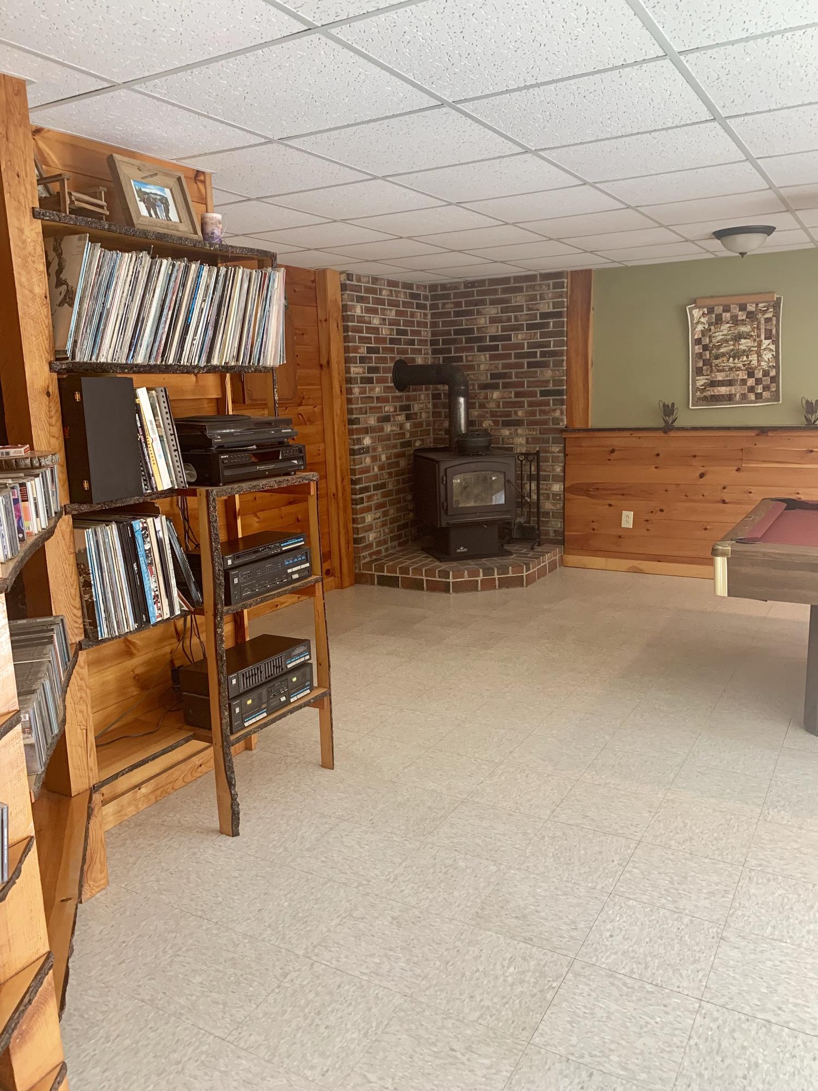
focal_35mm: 26
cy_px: 546
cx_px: 409
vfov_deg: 67.3
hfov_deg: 53.1
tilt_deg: -10.2
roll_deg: +1.8
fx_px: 819
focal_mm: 4.25
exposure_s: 1/60
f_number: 1.8
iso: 100
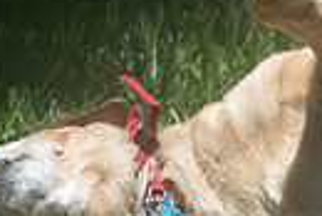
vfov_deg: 2.9
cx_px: 287
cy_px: 185
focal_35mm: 469
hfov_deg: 4.4
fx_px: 4200
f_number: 7.1
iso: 200
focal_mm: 70
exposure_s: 1/800
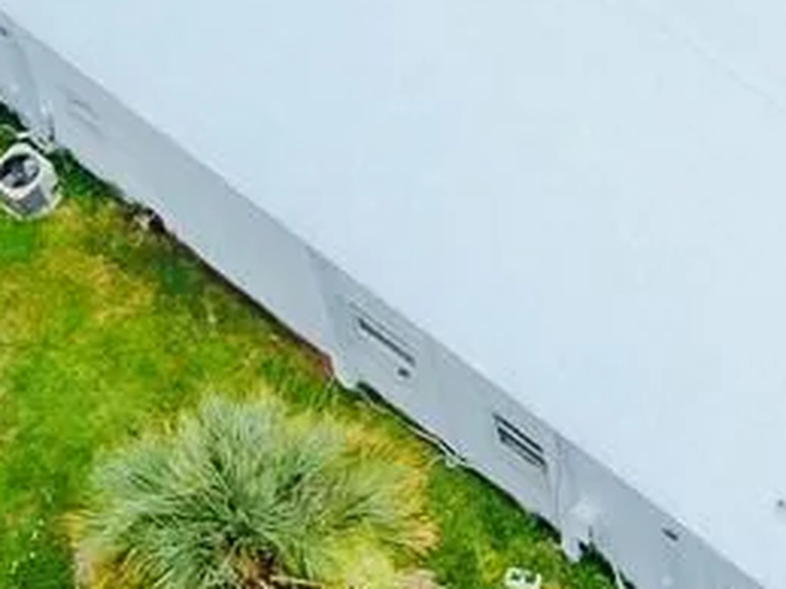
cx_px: 1074
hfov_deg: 9.5
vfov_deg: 7.2
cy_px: -70
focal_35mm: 204
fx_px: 4630
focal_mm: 5.57
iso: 100
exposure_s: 1/500
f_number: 3.2
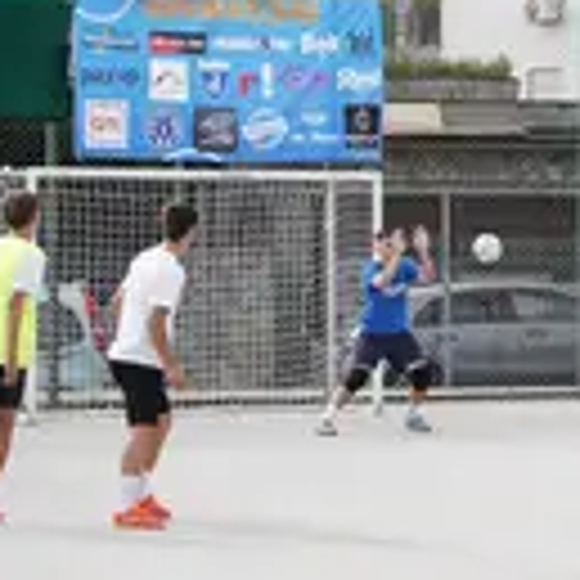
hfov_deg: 9.5
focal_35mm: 184
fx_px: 3488
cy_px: 279
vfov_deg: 9.5
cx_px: 553
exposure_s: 1/1000
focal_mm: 58
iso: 500
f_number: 4
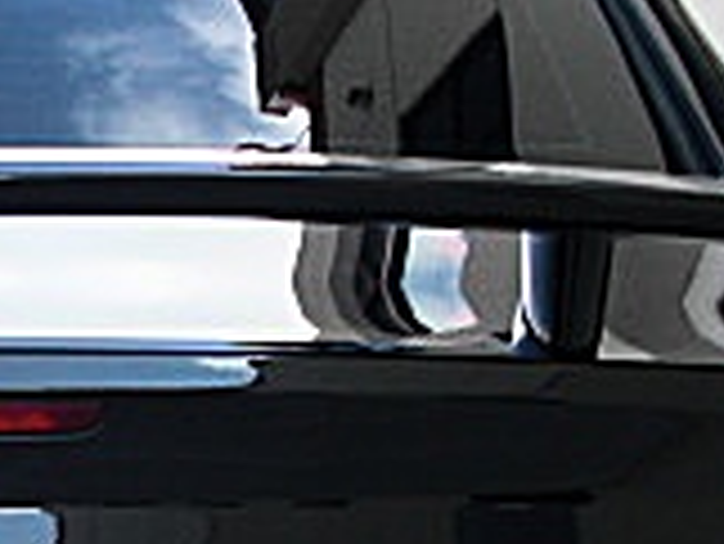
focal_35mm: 143
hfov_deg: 13.4
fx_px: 2993
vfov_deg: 10.3
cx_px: -148
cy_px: 495
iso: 50
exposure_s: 1/200
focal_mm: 6.3
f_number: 2.8
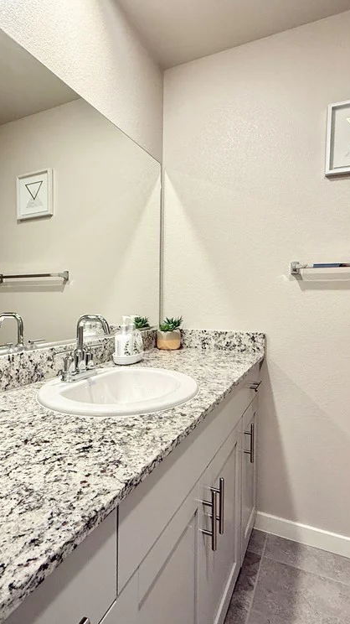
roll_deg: +0.0
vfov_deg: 83.9
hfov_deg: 53.3
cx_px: 147
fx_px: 347
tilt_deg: -1.3
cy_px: 309
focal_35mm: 21
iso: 250
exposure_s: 1/120
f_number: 2.2
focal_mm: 2.22
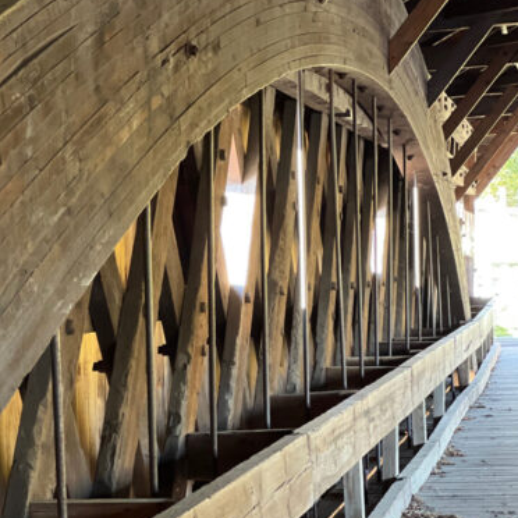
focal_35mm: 117
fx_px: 1981
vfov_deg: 14.9
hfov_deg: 14.8
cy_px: 315
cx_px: 123
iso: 400
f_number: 2.8
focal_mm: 9
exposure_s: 1/29
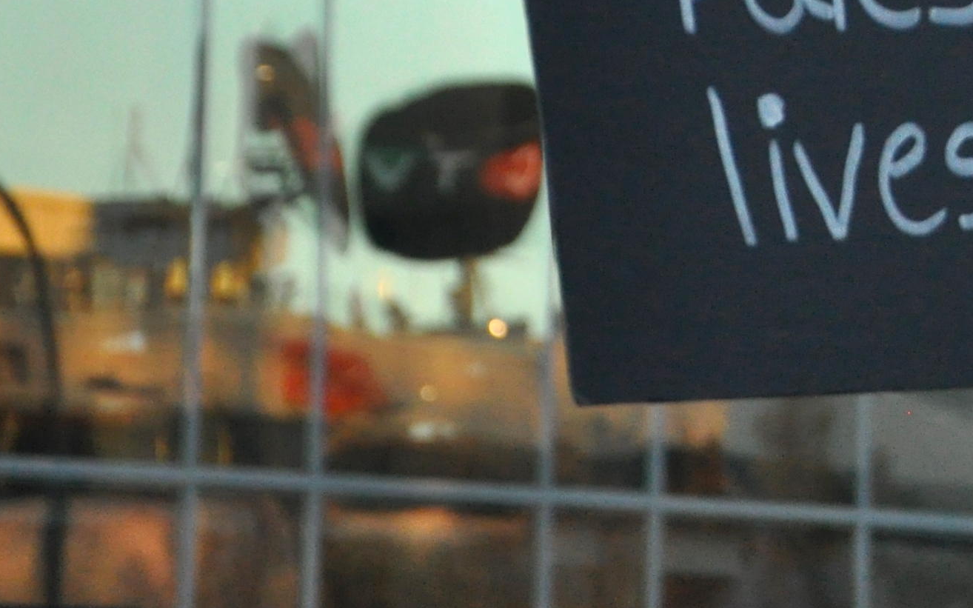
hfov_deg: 6.3
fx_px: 8723
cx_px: 1571
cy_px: -416
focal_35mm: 329
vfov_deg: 4.0
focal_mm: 66
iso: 1000
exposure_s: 1/320
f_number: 5.3
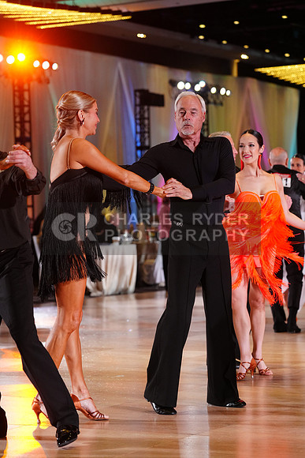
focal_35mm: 100
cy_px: 229
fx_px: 1270
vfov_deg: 20.4
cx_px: 152
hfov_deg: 13.7
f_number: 4
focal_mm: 100
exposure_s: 1/320
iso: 2500
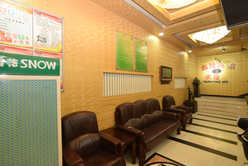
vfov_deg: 72.1
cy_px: 83
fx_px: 114
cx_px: 124
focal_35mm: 16
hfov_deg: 95.0
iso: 500
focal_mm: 11
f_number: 5
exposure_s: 1/10
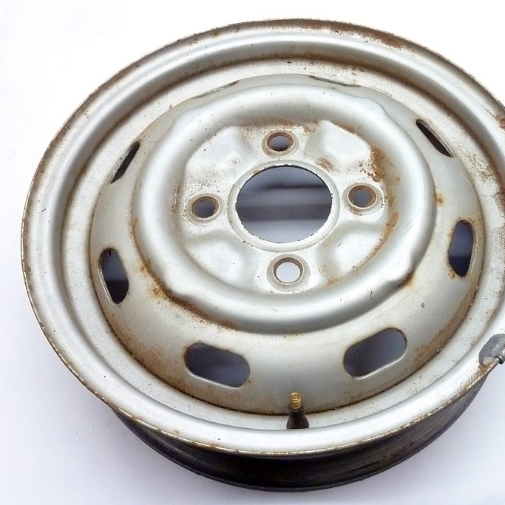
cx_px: 288
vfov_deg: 47.2
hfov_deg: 47.1
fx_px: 578
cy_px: 255
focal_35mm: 35
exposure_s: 1/25
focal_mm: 4.7
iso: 400
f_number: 3.4
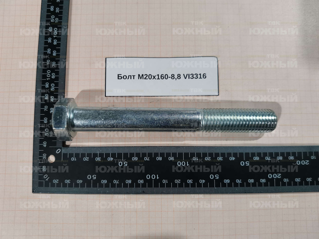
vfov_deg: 53.1
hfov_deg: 67.3
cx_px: 160
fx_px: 240
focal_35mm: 26
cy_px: 120
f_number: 1.4
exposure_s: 1/100
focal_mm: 4.66
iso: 160
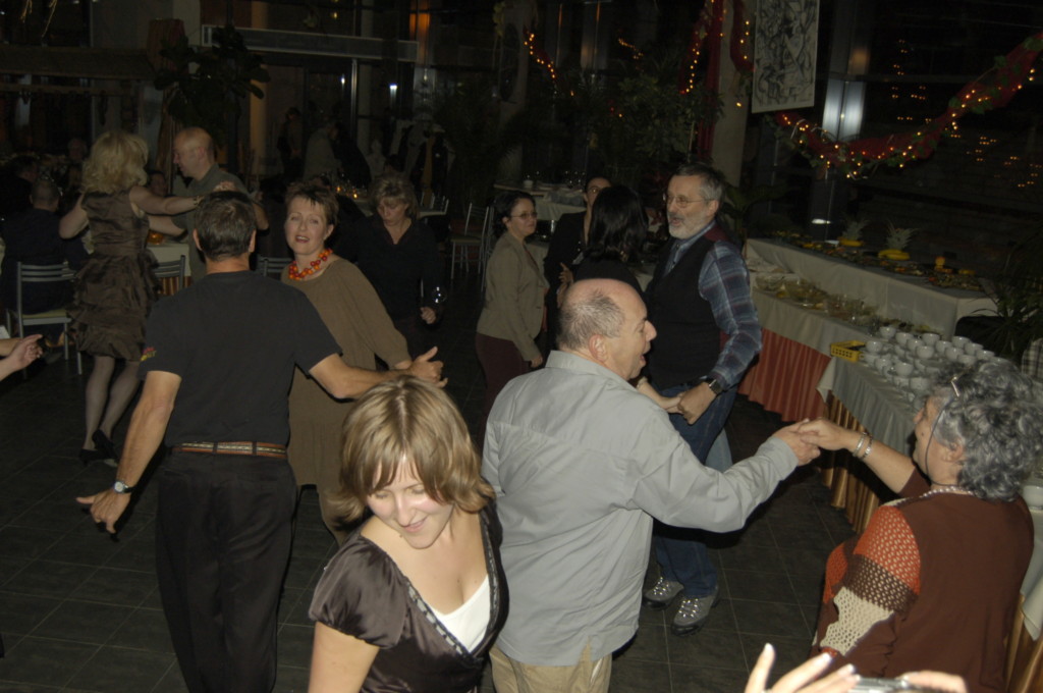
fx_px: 1042
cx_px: 522
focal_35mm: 36
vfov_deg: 36.8
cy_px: 346
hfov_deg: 53.2
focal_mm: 24
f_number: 4
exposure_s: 1/60
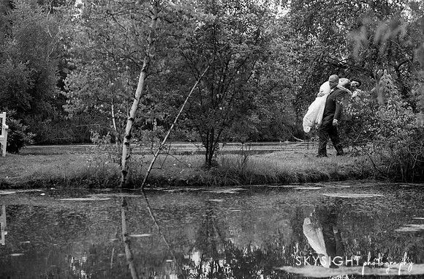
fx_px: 1050
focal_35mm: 90
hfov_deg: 22.8
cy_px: 105
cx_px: 267
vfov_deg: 15.1
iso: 1600
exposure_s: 1/1000
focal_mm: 70
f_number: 3.2
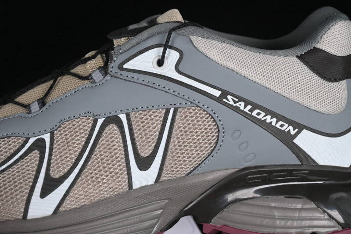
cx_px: 176
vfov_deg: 18.2
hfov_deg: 27.0
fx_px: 731
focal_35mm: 75
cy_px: 117
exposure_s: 1/60
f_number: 7.1
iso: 160
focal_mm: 50
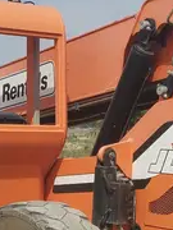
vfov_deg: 18.1
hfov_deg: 14.0
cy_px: 228
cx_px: 68
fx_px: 706
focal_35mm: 106
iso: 50
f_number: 2.4
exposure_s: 1/2490
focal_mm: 4.3
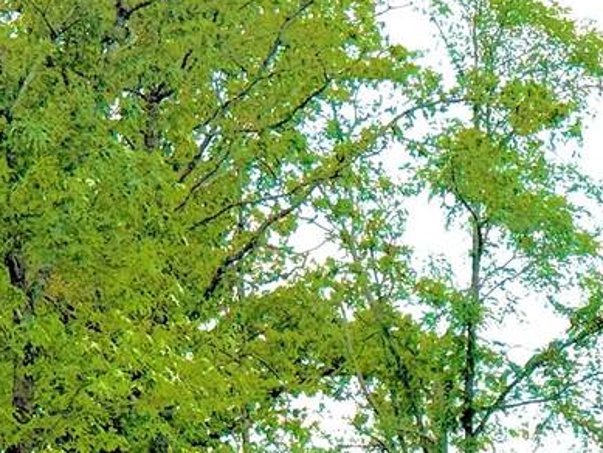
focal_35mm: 158
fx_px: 2753
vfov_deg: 9.3
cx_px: 961
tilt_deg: +4.5
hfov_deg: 11.8
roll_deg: +1.3
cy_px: 504
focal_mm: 6.76
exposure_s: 1/5208
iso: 64
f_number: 1.78
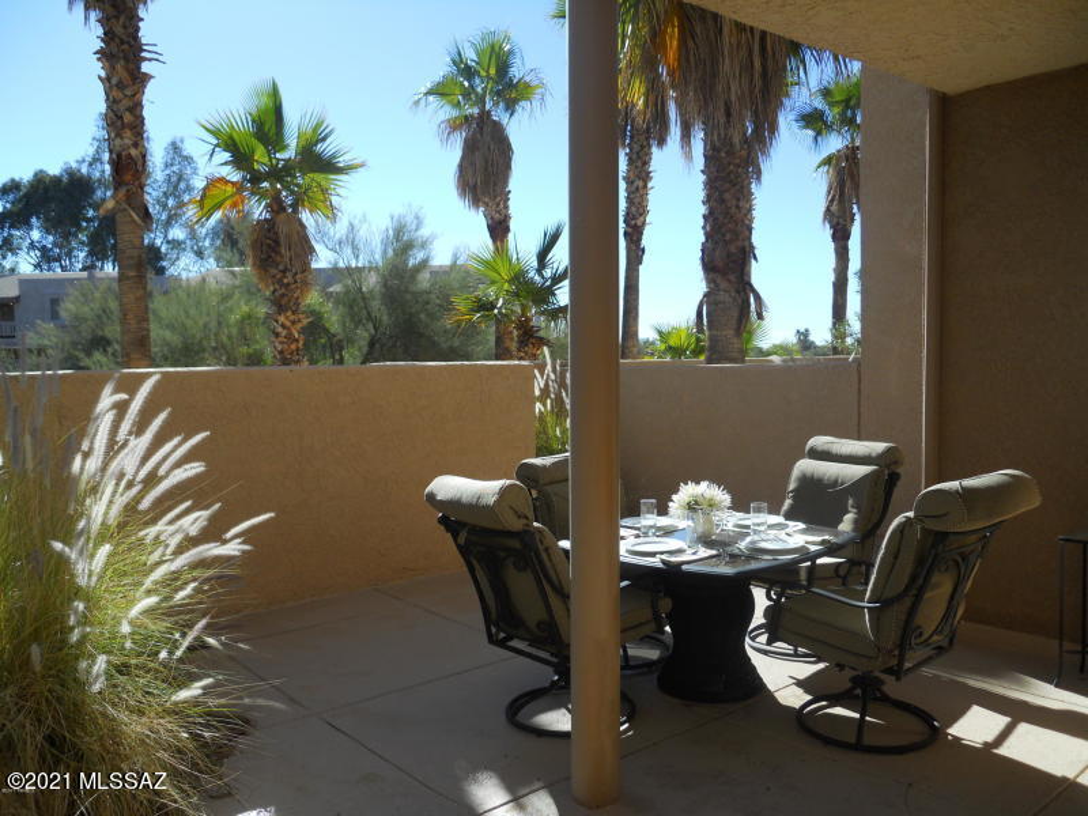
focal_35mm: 28
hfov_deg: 63.4
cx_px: 544
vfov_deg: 49.7
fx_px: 880
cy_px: 408
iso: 80
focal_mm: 5
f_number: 2.7
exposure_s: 1/800
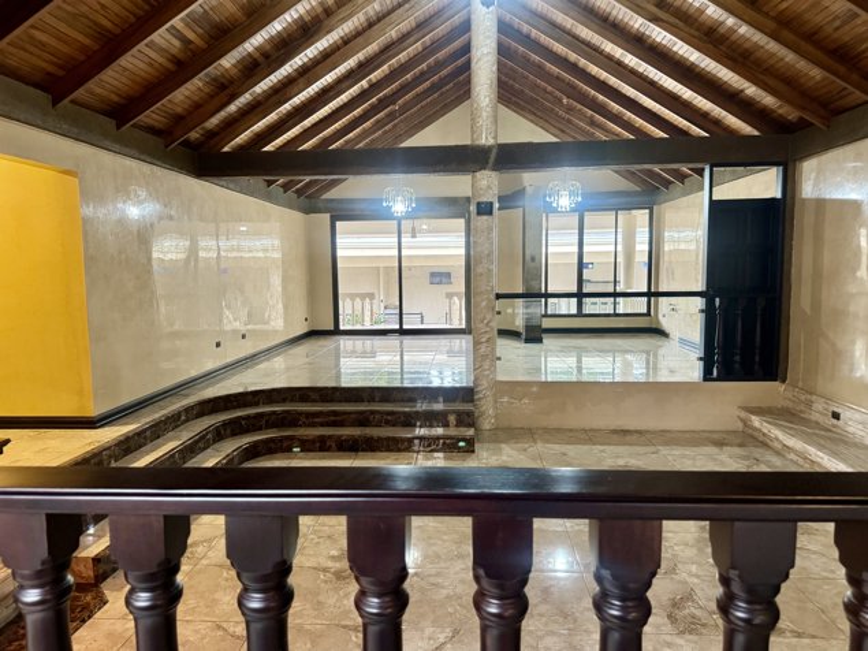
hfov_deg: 71.6
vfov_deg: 56.8
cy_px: 326
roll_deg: +1.1
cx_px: 434
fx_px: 602
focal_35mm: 24
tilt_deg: -5.0
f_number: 1.78
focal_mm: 6.76
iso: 640
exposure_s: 1/40
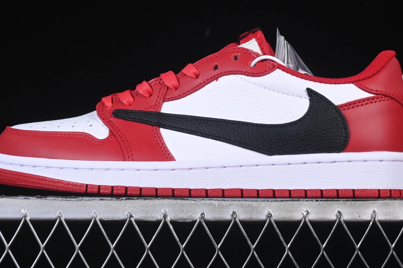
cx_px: 199
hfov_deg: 17.8
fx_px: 1287
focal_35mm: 115
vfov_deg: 11.9
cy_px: 72
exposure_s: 1/80
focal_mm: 50
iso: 160
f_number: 8
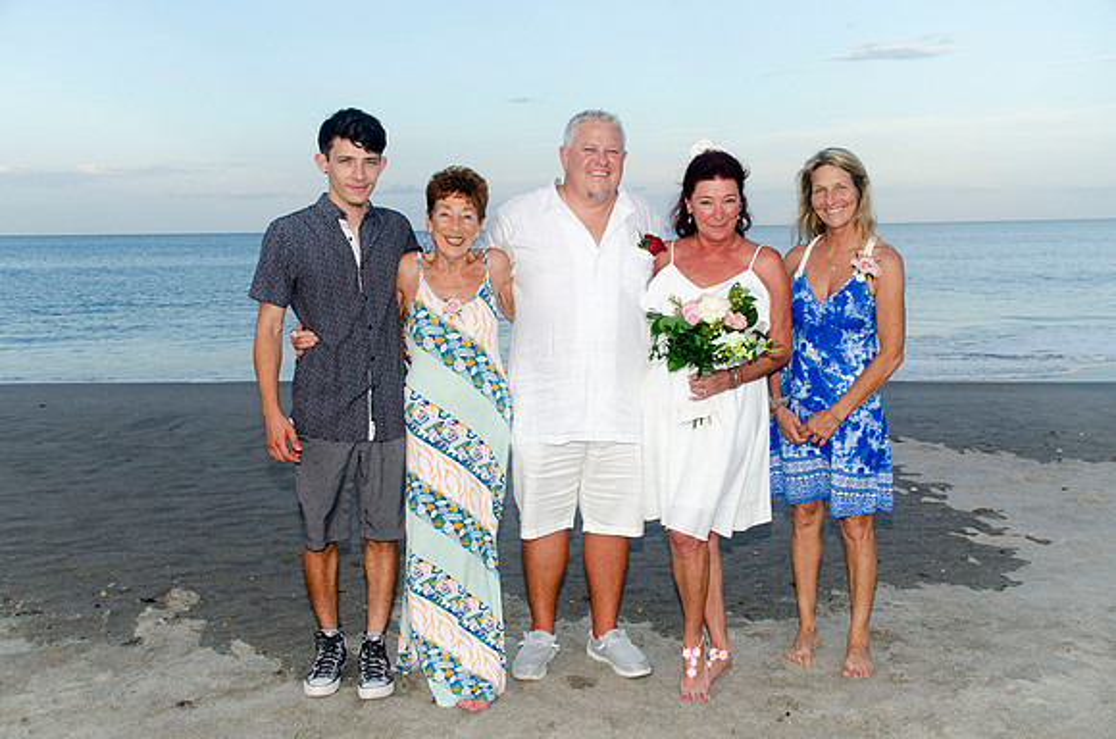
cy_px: 370
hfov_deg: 49.6
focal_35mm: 39
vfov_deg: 34.1
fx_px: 1206
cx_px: 558
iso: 200
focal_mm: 26
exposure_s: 1/250
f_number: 6.3
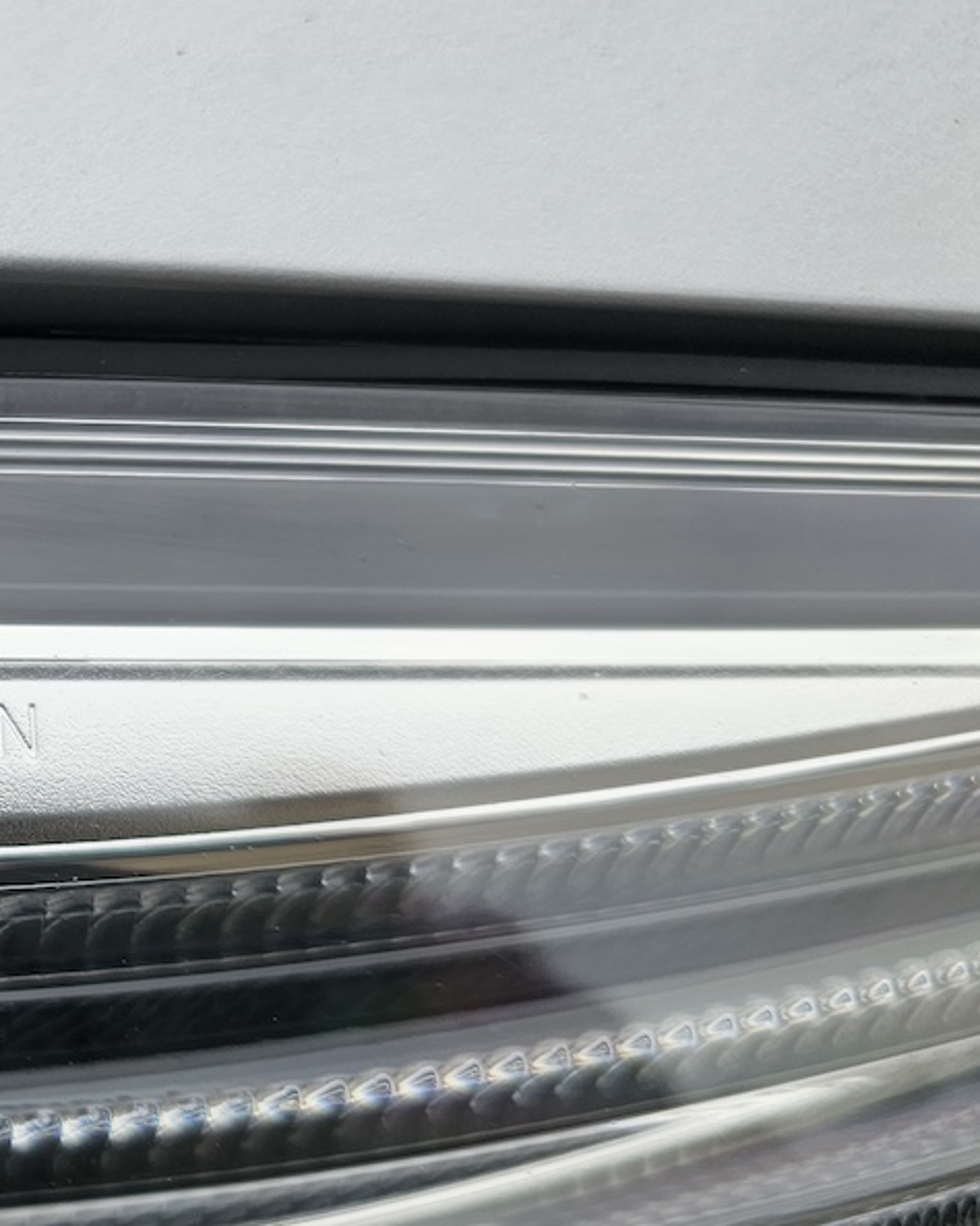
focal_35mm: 53
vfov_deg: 35.4
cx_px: -424
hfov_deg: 23.7
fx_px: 1923
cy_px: 595
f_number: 1.7
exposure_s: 1/490
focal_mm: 6.3
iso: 16
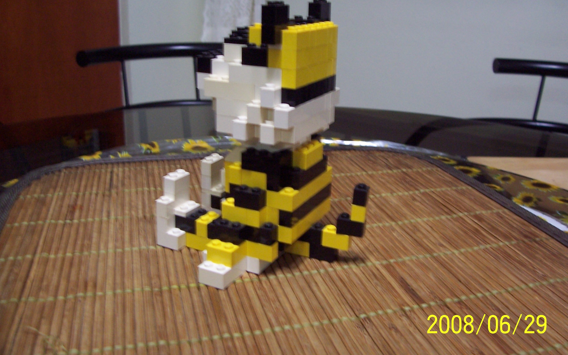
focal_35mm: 37
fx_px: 573
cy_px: 160
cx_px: 289
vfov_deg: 34.4
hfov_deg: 52.7
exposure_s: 1/8
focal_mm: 5.6
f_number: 2.7
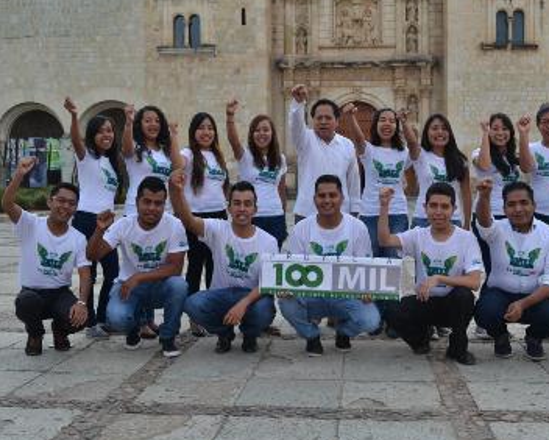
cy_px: 221
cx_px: 321
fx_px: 699
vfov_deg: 34.9
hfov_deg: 42.7
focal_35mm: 43
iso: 800
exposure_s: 1/1000
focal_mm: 24
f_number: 6.3
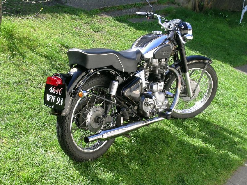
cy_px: 92
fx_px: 435
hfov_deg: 31.7
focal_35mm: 61
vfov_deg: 24.0
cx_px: 124
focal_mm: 12.6
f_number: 5.9
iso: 50
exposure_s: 1/113
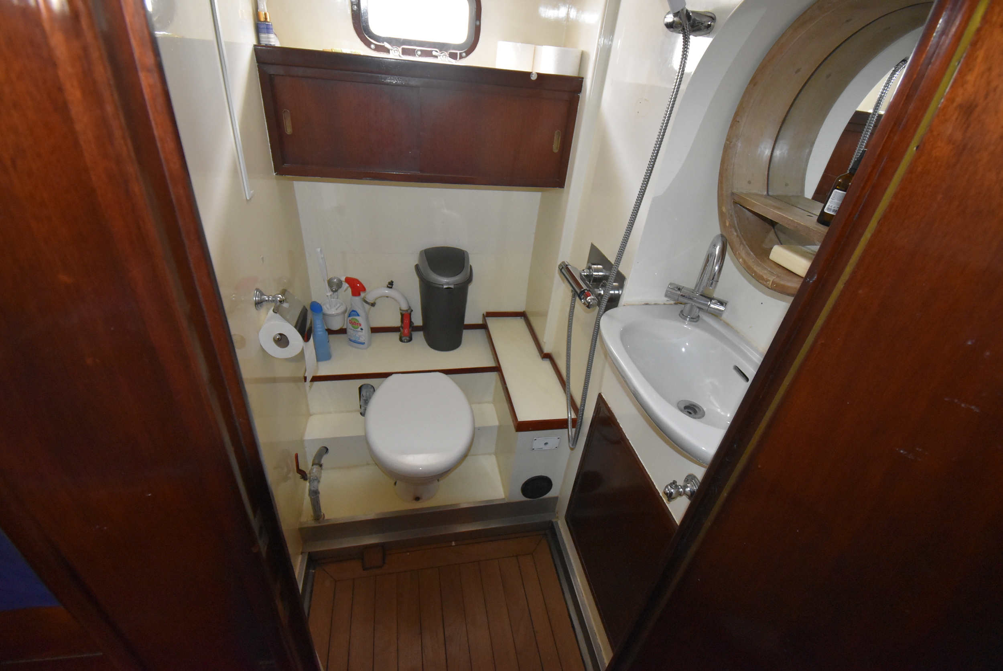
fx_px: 418
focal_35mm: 15
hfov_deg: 100.3
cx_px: 502
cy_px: 336
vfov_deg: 77.4
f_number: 4.5
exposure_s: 1/60
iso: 2800
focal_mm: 10
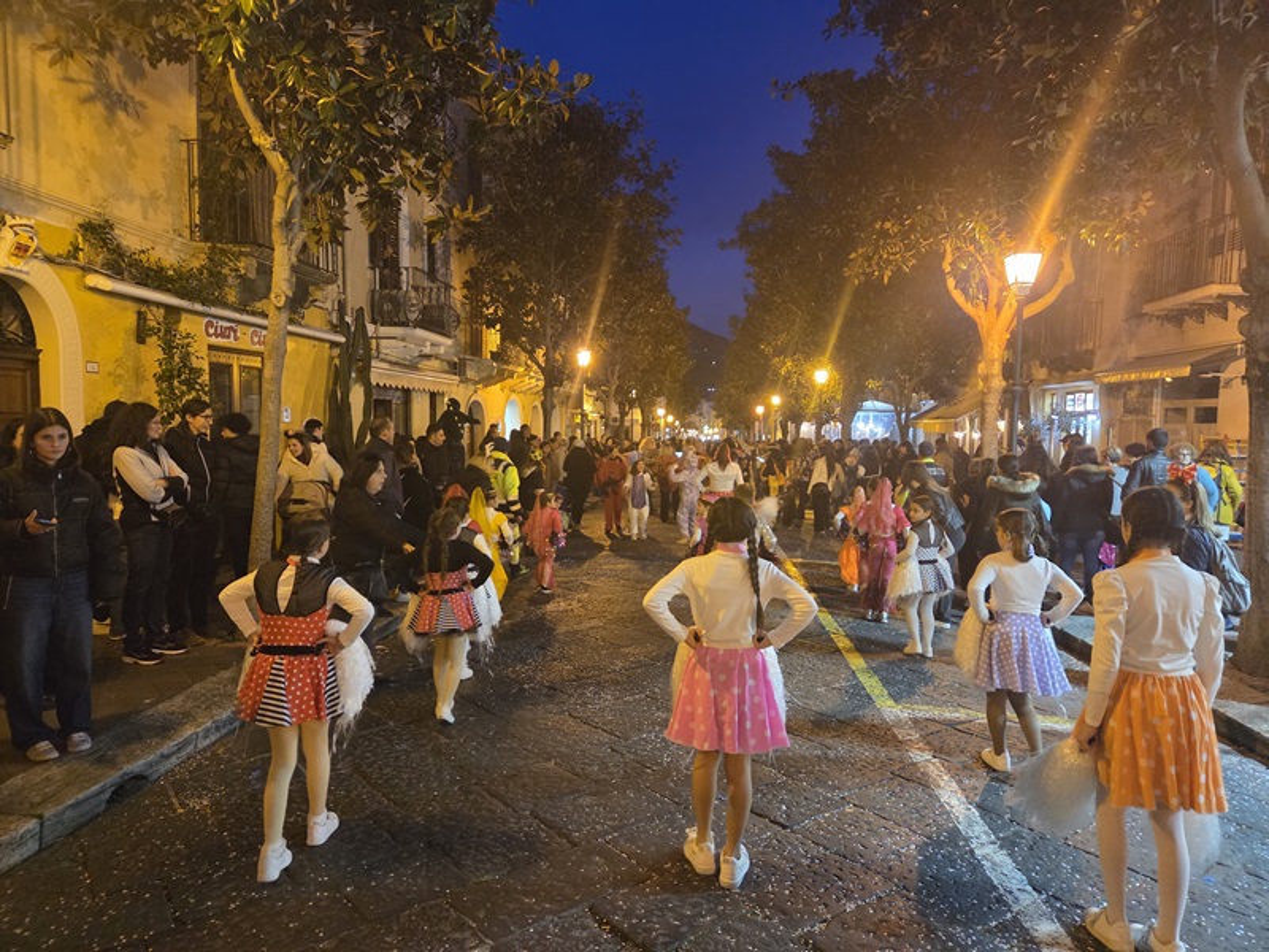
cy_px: 476
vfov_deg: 58.9
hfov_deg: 73.9
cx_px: 634
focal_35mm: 23
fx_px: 843
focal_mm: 5.4
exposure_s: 1/100
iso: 1600
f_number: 1.8
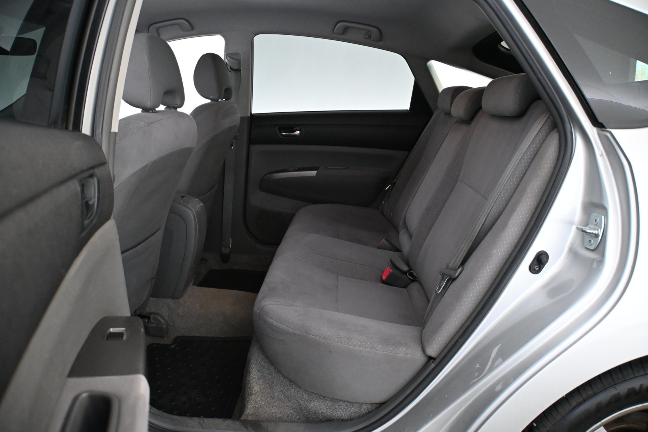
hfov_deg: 43.0
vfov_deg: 29.4
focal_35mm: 46
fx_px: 823
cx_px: 324
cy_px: 216
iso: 3200
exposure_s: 1/60
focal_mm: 30.5
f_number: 4.8
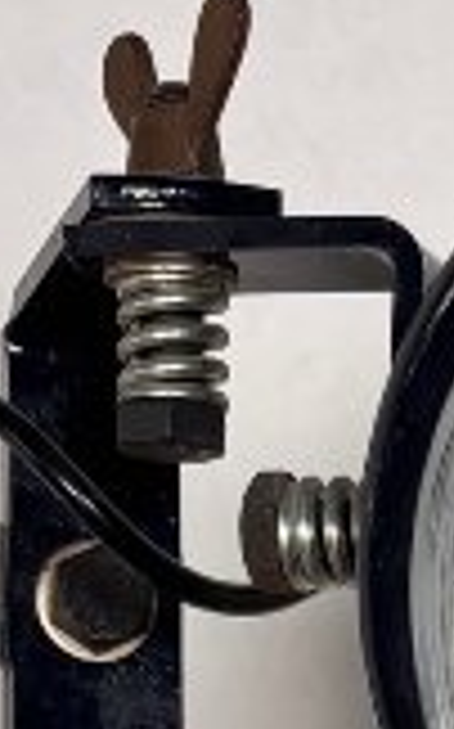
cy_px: 1490
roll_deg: -1.0
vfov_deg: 9.6
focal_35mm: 204
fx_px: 4046
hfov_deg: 6.3
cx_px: 787
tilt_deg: -2.4
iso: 125
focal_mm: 5.96
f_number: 1.6
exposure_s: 1/100
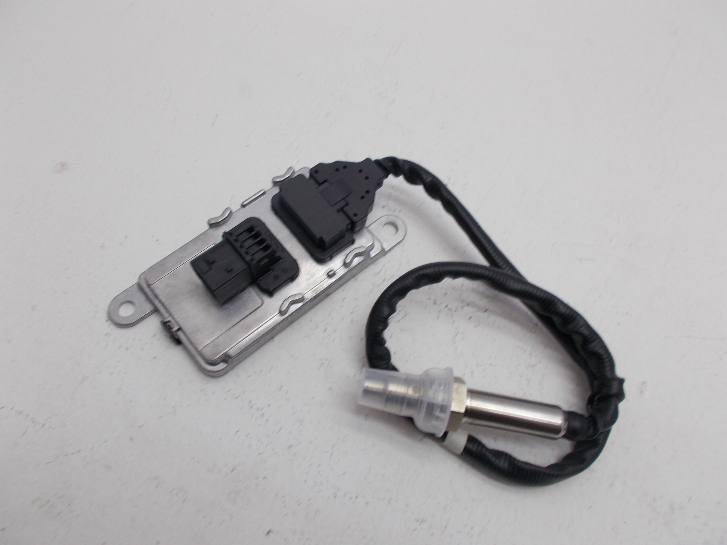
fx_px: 546
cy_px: 272
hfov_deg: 67.3
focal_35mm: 26
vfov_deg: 53.1
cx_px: 364
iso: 80
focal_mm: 4.6
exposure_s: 1/50
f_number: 3.2
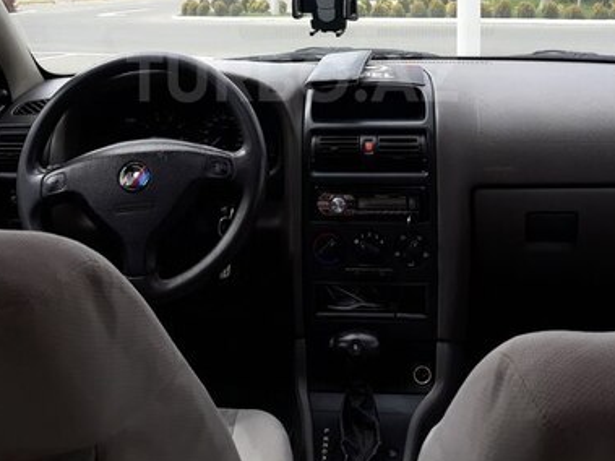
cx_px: 292
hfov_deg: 40.4
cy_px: 77
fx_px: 835
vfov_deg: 30.0
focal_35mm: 47
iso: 40
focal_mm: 3.71
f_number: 1.7
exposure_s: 1/509
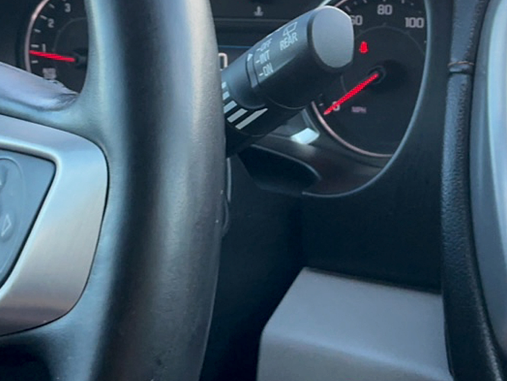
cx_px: 314
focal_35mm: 55
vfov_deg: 26.3
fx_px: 806
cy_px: 104
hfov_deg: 34.8
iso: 64
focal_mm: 3
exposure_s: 1/120
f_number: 1.8
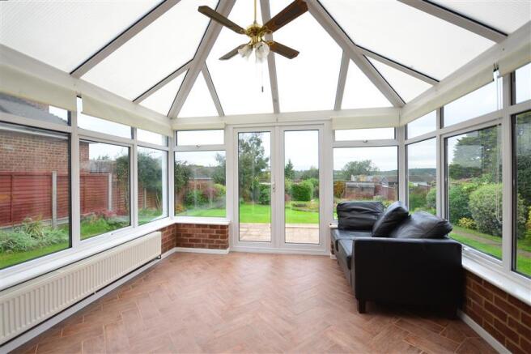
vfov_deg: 77.3
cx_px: 266
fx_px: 221
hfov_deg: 100.4
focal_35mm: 15
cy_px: 177
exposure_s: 1/100
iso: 400
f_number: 5
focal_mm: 10
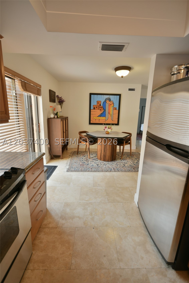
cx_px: 94
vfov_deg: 92.4
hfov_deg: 69.7
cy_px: 142
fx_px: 136
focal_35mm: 17
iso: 110
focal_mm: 11.5
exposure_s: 1/20
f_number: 4.2
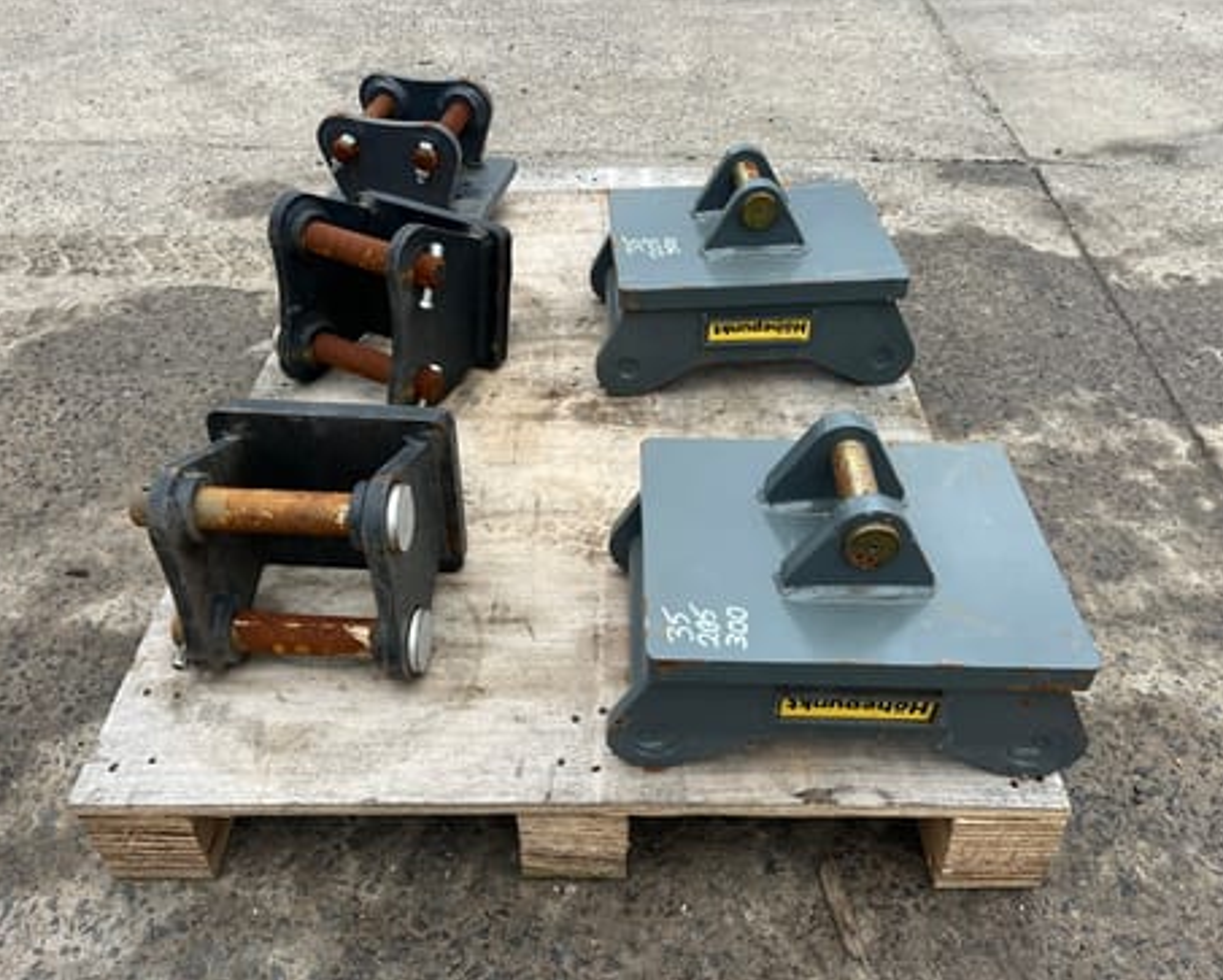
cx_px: 602
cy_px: 495
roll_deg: +0.9
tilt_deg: -44.0
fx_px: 1014
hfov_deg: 62.2
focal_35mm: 28
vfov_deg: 51.6
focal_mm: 5.1
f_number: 1.6
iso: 80
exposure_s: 1/121
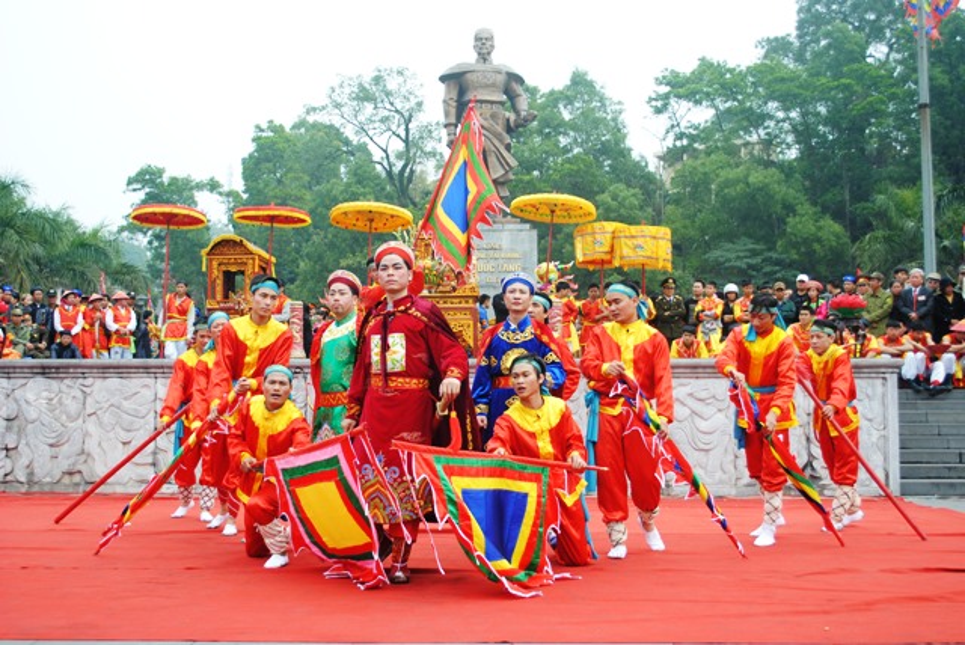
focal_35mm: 44
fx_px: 1167
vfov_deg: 30.9
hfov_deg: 44.9
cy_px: 322
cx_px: 482
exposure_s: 1/200
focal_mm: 29
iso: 100
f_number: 4.5
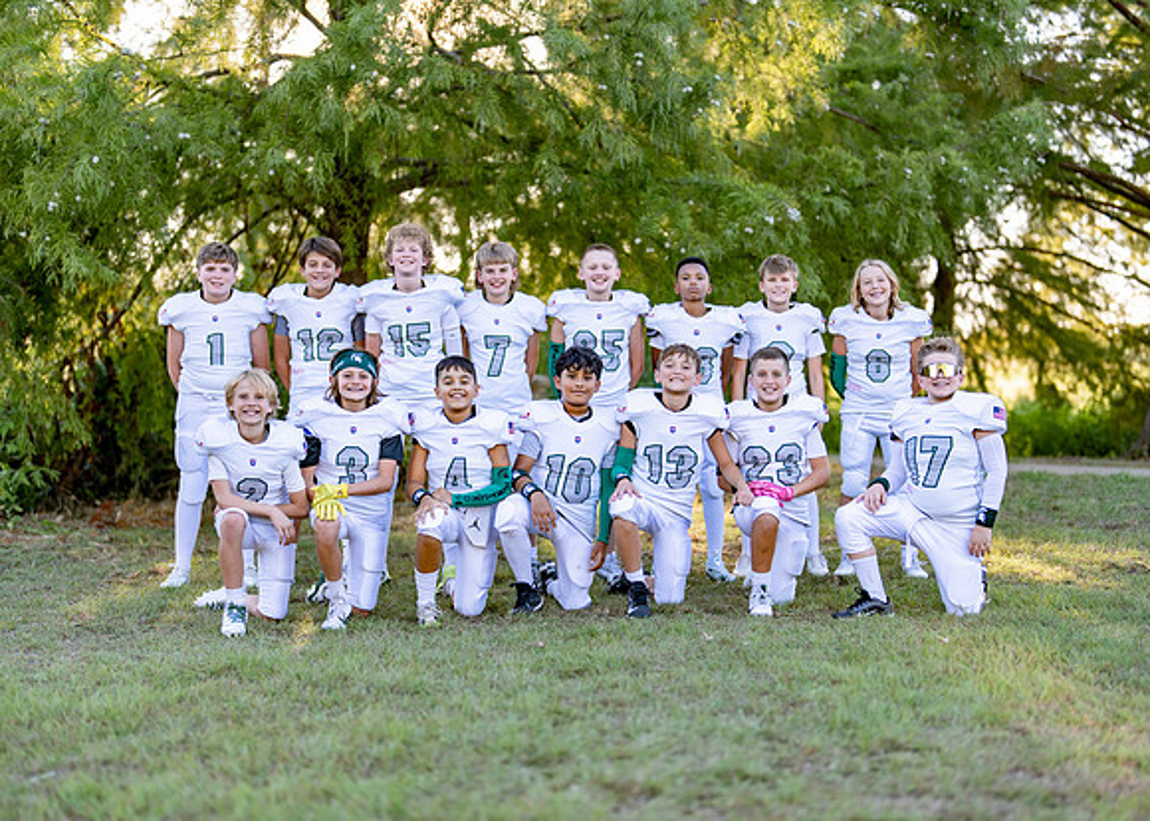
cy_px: 410
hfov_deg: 36.8
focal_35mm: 53
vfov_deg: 26.7
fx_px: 1730
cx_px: 575
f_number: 1.2
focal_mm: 50
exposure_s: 1/1000
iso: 100
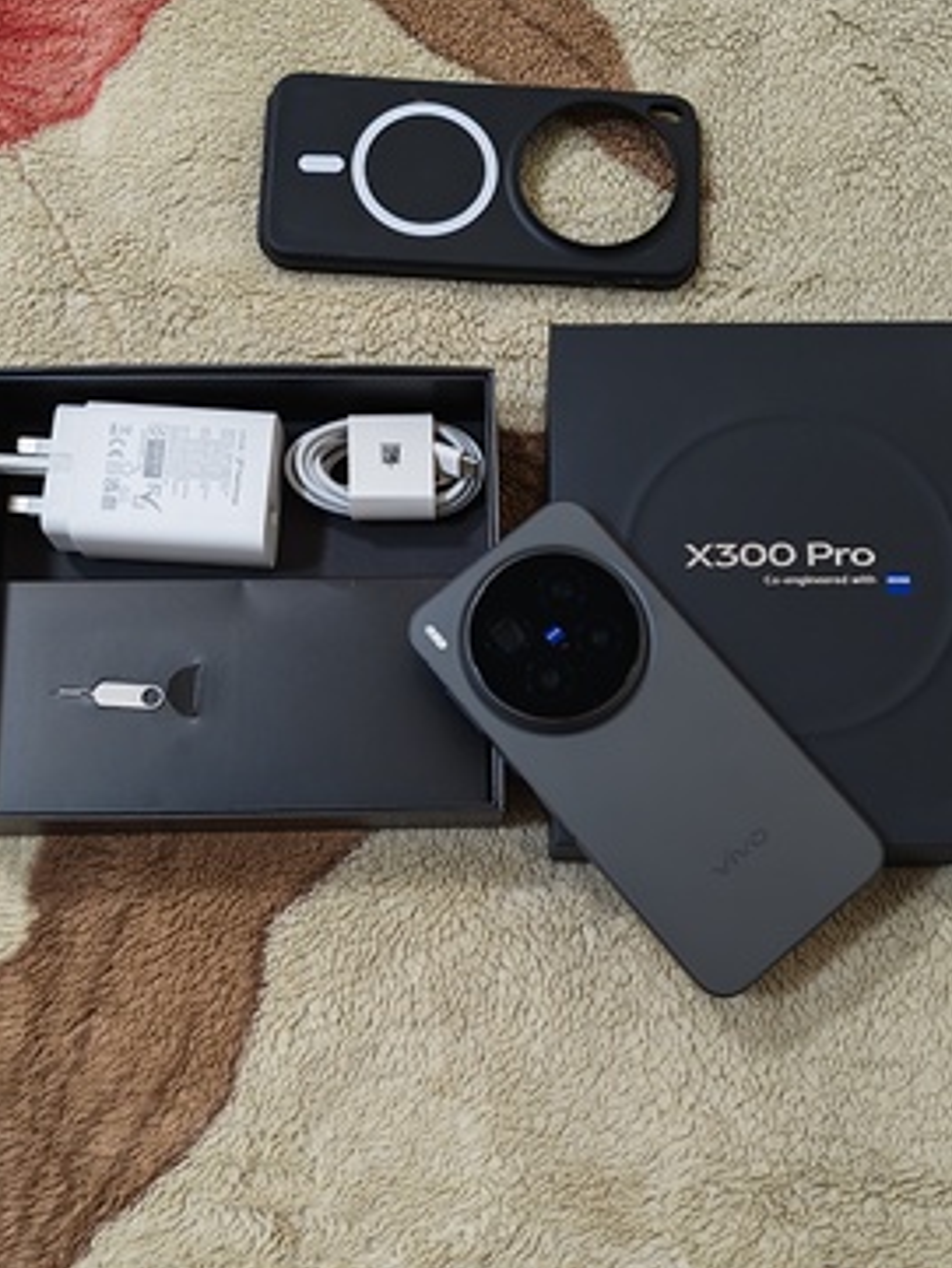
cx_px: 522
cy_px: 715
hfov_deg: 37.7
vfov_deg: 48.8
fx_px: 1393
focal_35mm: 38
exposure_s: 1/40
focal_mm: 5.4
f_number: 1.6
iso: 800
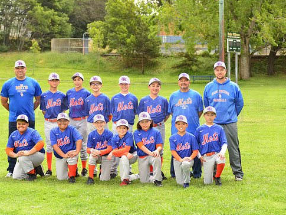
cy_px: 106
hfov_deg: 21.3
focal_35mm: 92
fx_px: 760
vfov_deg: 16.1
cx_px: 129
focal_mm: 80
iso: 125
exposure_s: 1/250
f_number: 5
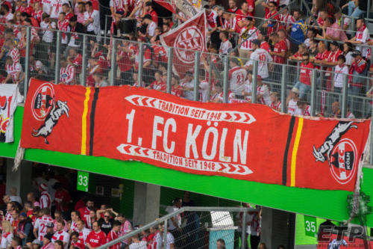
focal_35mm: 447
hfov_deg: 4.6
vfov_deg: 3.1
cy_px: 124
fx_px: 4630
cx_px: 186
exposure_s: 1/800
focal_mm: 163.85
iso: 800
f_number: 4
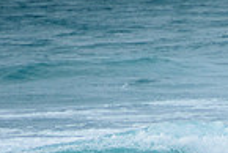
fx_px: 15183
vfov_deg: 0.6
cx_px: 327
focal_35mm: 2395
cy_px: 173
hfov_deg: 0.9
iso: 320
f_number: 5.6
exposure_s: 1/2000
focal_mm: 400
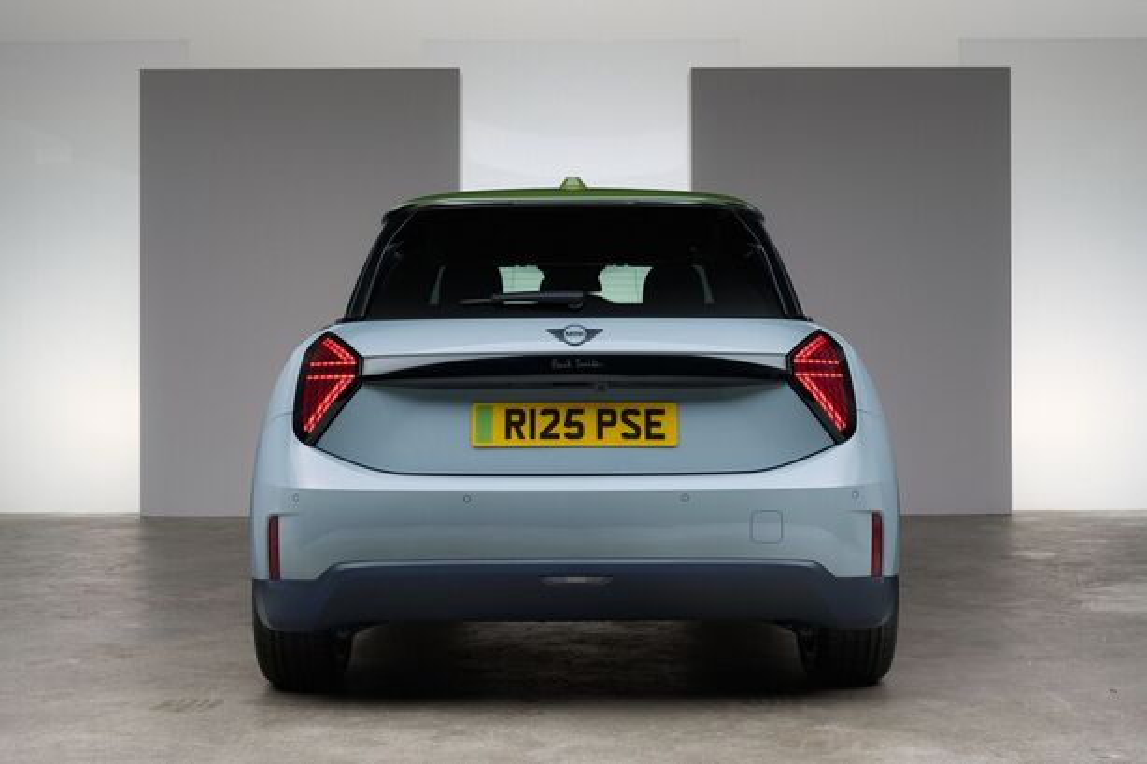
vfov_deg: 27.0
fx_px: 1593
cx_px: 574
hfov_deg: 39.6
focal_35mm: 50
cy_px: 382
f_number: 8
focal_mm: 50
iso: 100
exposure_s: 1/2
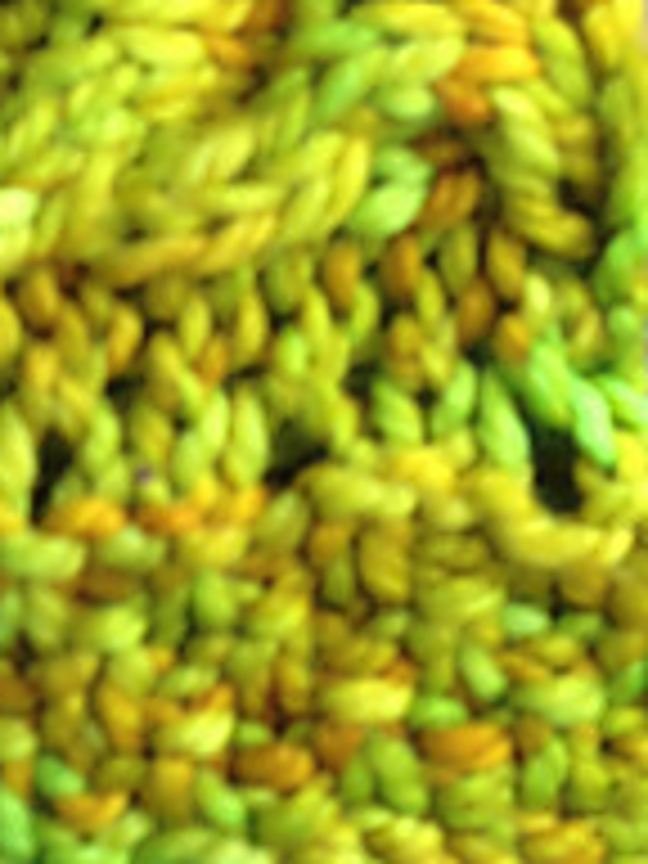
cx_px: -176
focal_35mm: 110
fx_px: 2746
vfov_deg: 17.7
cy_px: 122
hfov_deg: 13.0
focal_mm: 4.12
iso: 50
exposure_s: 1/20
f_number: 2.4
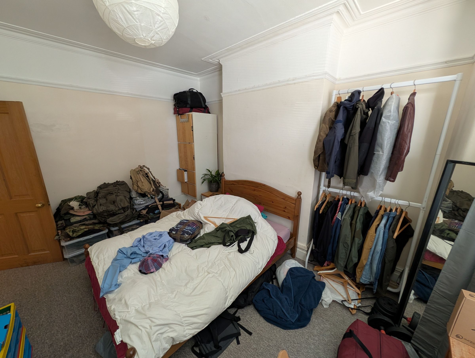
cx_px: 238
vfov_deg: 94.6
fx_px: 165
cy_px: 179
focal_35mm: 12
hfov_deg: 110.5
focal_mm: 2.02
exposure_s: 1/23.8
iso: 175
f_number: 1.7
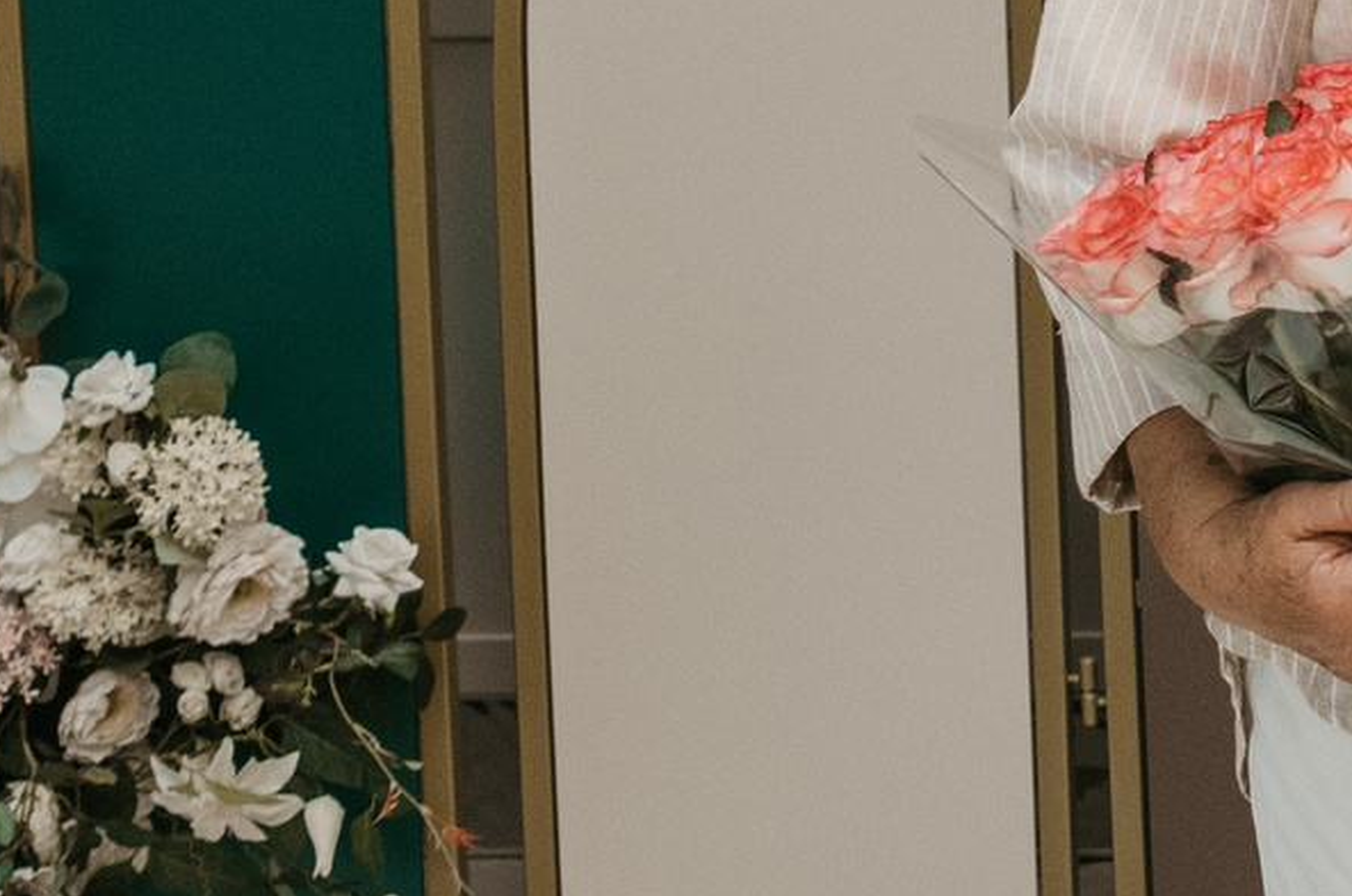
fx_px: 4498
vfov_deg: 10.9
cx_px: 2142
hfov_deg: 15.5
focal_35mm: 120
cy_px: -493
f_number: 4.5
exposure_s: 1/160
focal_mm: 26
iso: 500
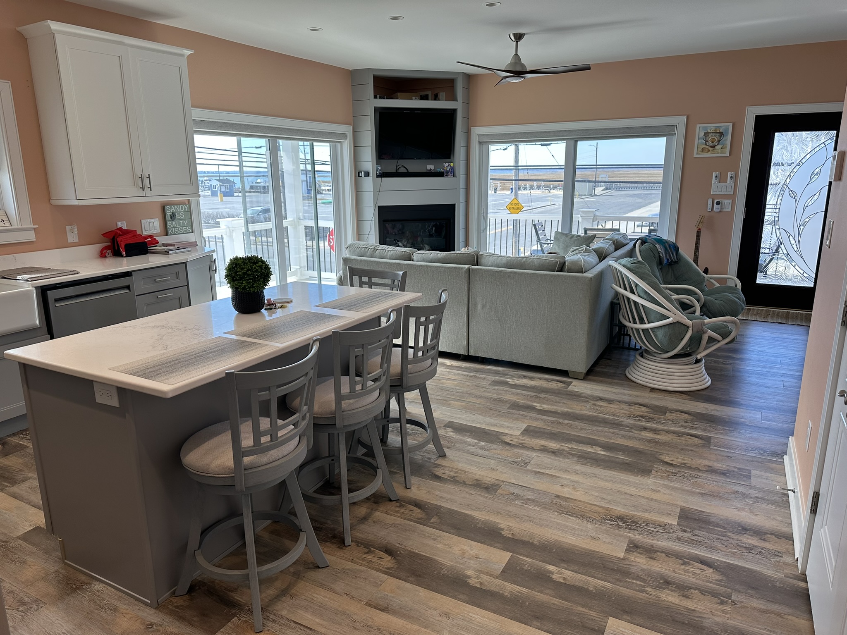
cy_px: 318
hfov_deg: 71.6
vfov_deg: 56.8
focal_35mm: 24
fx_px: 587
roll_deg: +0.2
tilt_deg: -13.9
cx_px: 424
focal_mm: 6.86
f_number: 1.78
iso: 80
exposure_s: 1/337
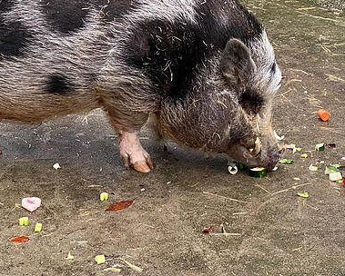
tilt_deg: -13.8
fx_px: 1094
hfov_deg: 17.9
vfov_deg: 14.3
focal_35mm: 107
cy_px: 54
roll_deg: +2.2
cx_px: 185
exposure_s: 1/60
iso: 200
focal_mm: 6
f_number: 2
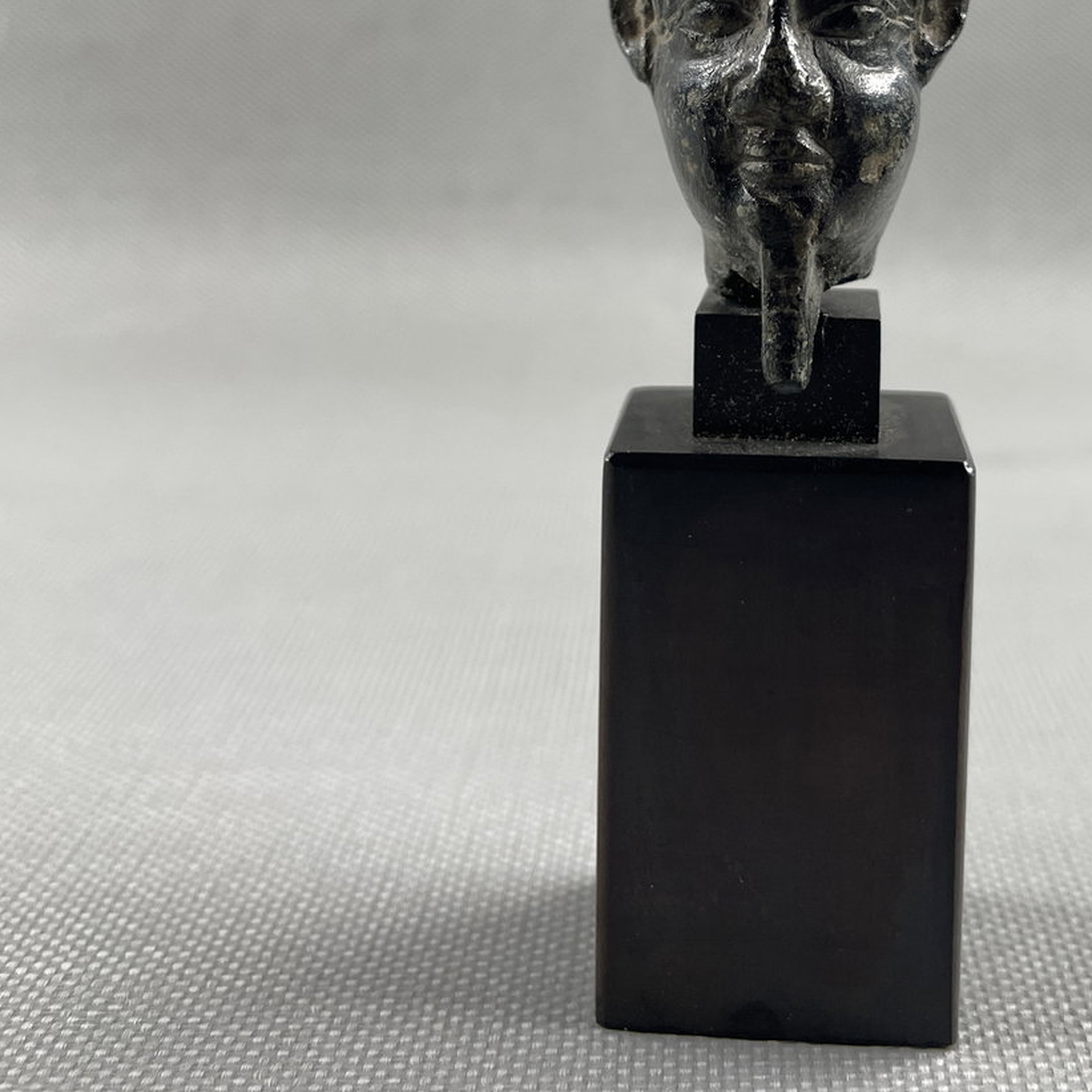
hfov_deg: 38.7
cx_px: 738
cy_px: 221
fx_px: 1535
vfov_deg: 37.8
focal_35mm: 43
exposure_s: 1/120
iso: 80
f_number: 1.6
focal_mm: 4.2
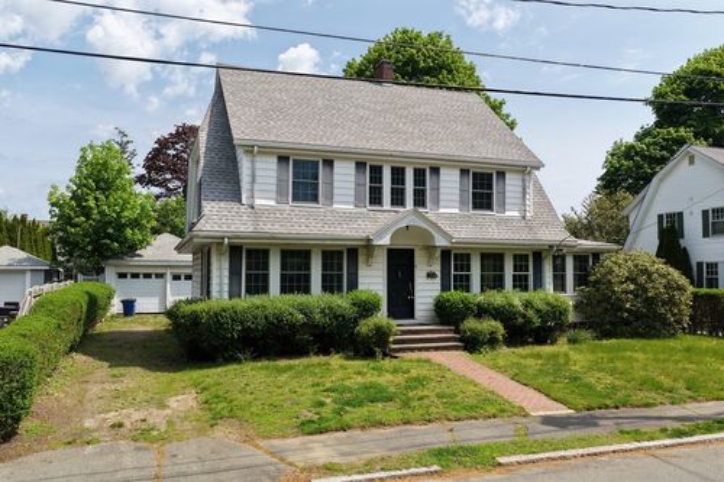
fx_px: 563
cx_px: 362
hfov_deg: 65.5
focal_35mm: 28
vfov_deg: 46.4
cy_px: 241
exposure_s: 1/100
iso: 160
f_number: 2.8
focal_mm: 14.45
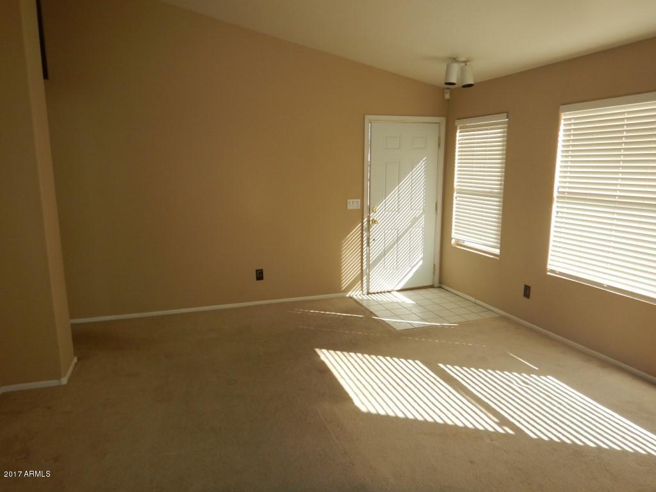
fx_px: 455
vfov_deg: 56.8
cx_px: 328
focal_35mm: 24
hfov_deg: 71.6
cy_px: 246
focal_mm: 4.3
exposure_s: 1/200
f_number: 2.8
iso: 125
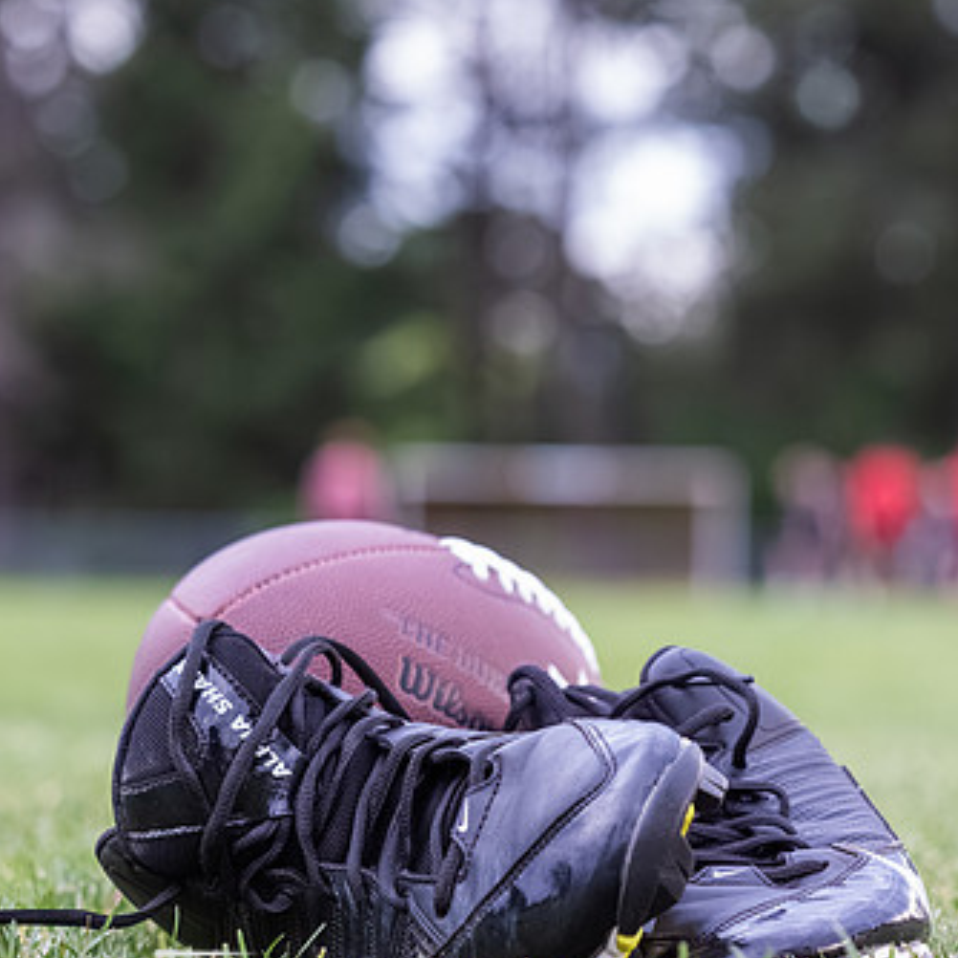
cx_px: 480
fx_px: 5448
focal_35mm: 174
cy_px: 614
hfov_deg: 10.0
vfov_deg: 10.0
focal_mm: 73
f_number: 3.5
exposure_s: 1/320
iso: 5000
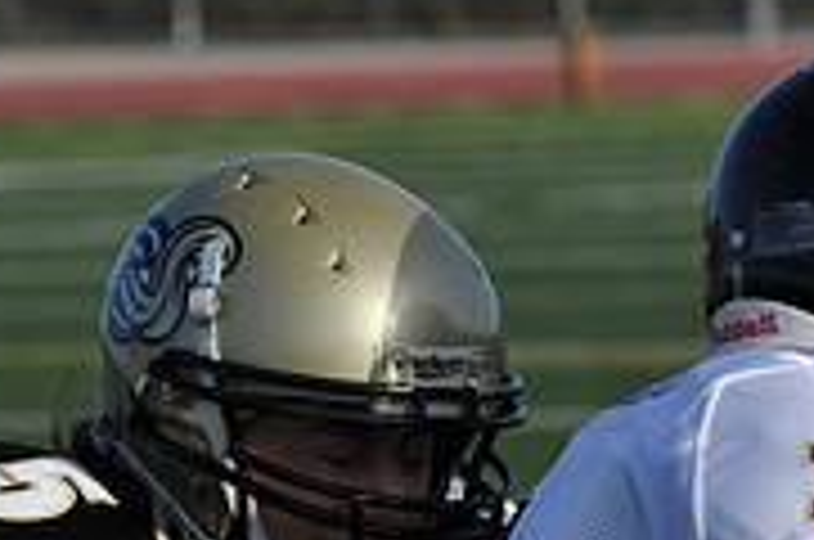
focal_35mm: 802
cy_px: 590
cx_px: 805
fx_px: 18102
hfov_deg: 2.6
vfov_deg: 1.7
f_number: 9
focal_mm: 250
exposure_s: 1/1000
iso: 560
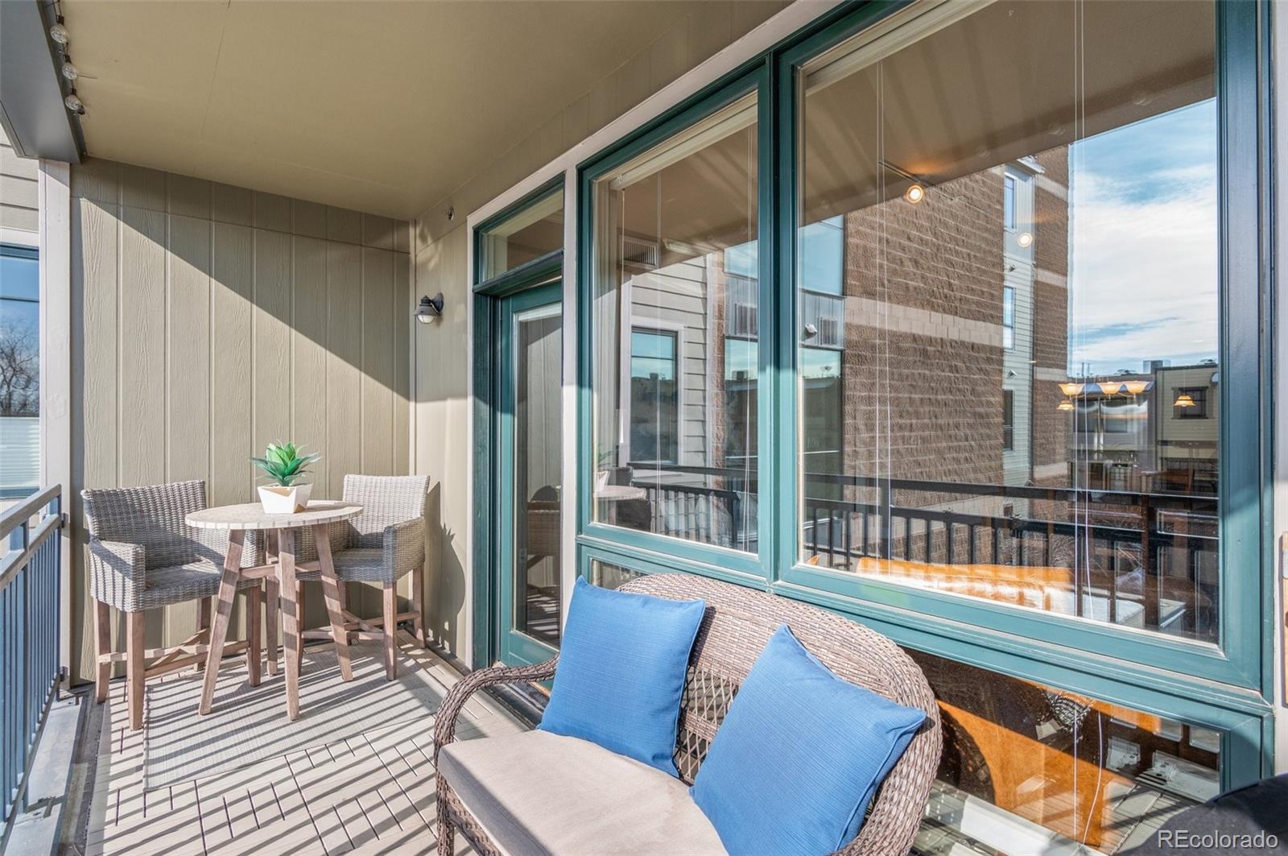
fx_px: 608
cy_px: 428
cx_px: 644
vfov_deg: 70.3
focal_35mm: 17
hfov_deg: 93.3
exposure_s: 1/200
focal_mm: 17
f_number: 8
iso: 1000
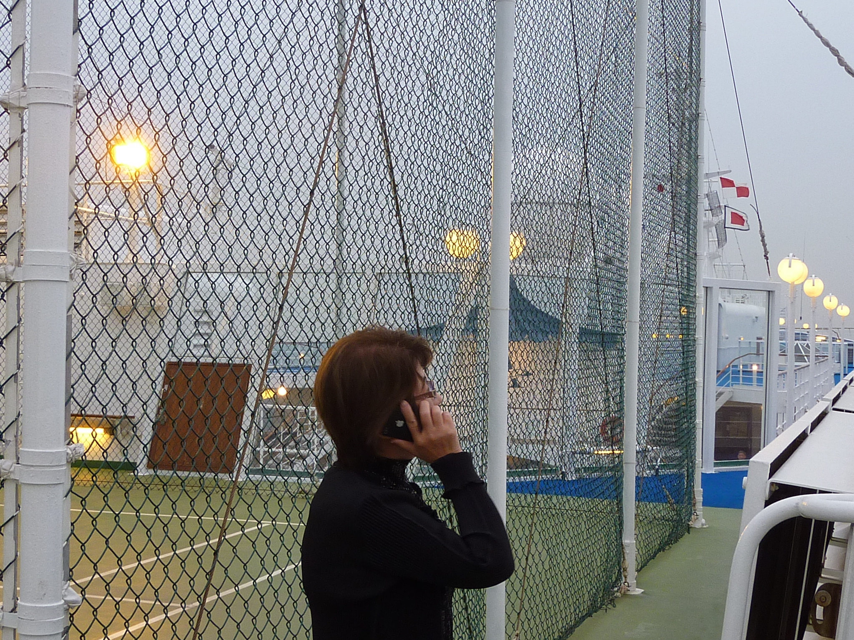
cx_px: 427
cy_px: 320
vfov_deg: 26.6
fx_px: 1357
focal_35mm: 55
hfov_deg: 34.9
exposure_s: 1/30
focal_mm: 5
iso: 100
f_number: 3.4
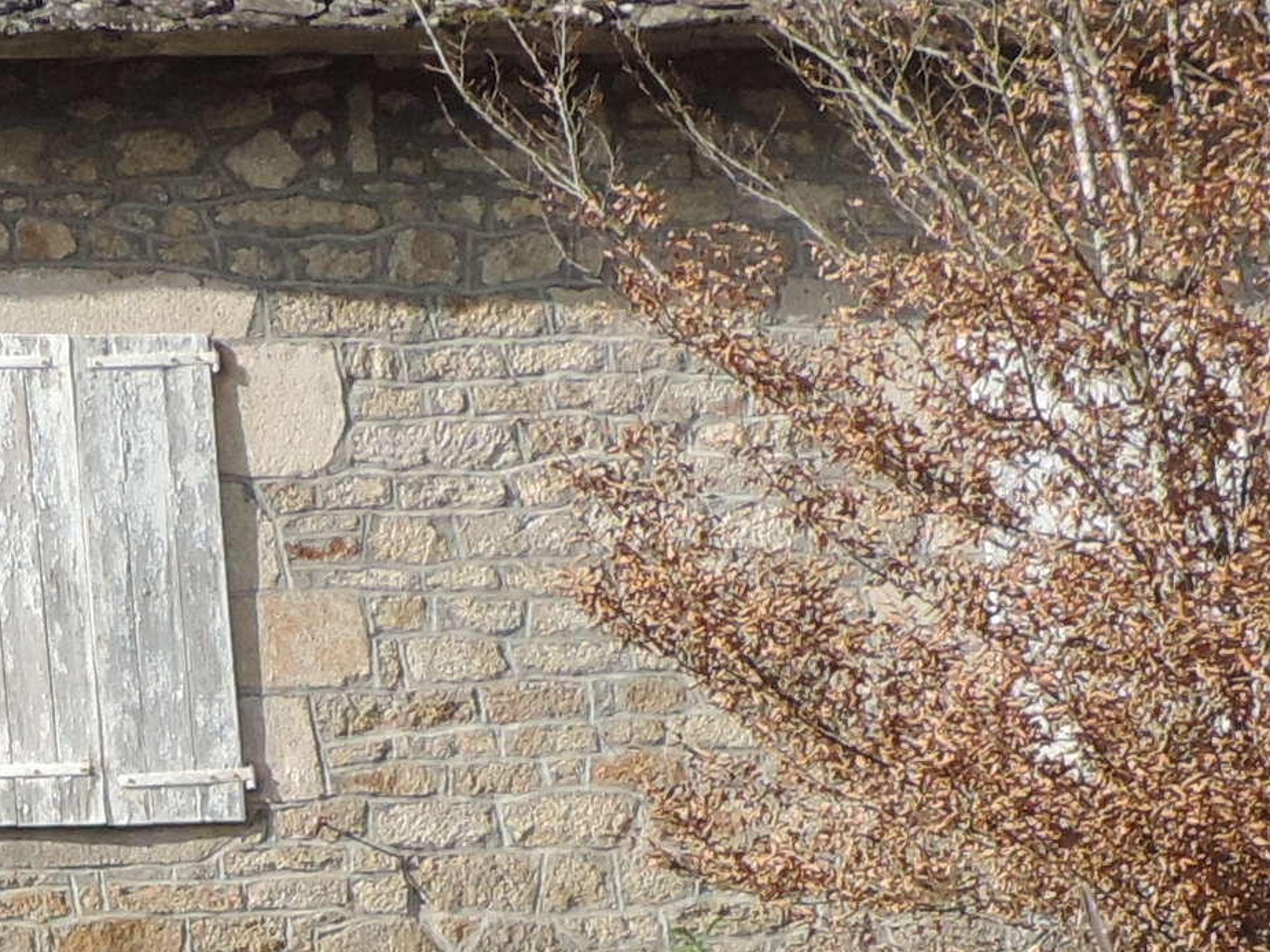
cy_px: 1489
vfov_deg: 6.9
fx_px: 7778
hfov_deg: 9.3
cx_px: 25
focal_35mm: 212
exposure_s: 1/500
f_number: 3.3
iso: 80
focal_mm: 7.1
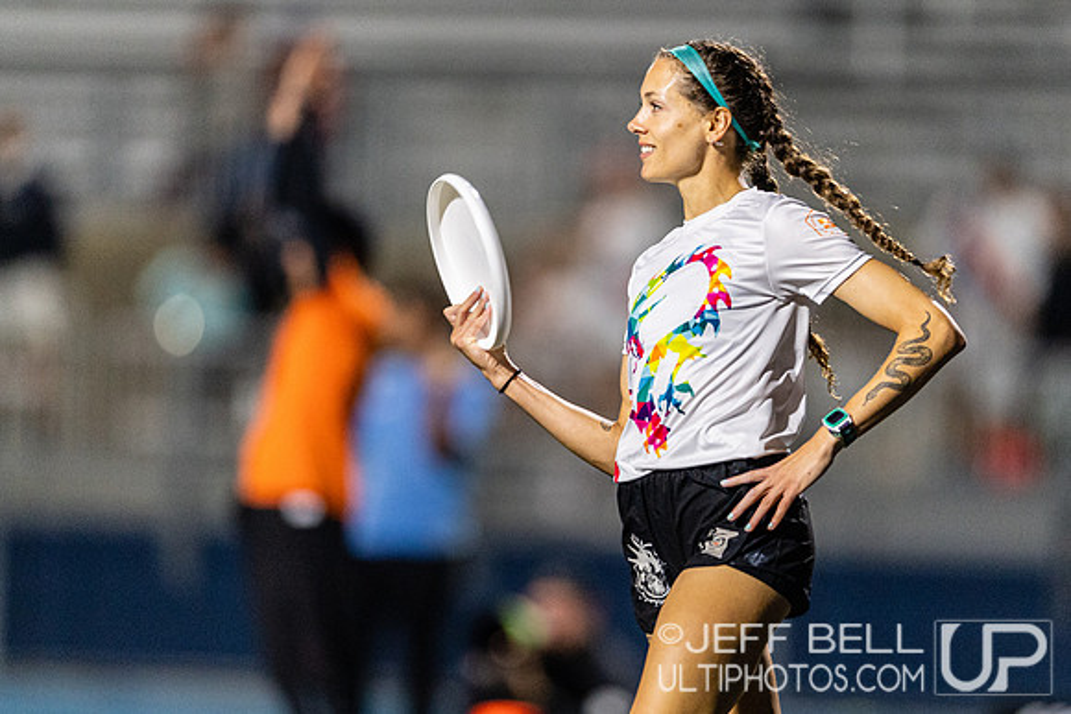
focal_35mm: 508
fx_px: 15108
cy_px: 361
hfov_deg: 4.1
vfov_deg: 2.7
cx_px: 581
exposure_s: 1/800
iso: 4000
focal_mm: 400
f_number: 2.8
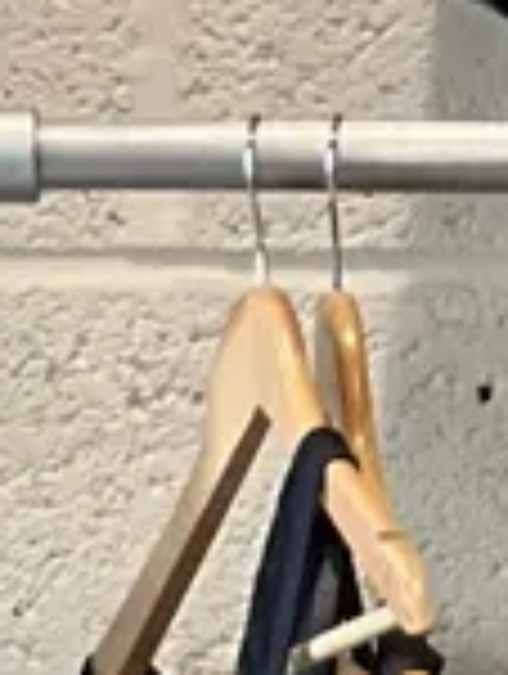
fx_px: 10673
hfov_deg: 2.7
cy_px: 2385
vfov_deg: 3.5
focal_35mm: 547
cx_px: 1771
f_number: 2.8
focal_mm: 9
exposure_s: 1/33
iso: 160
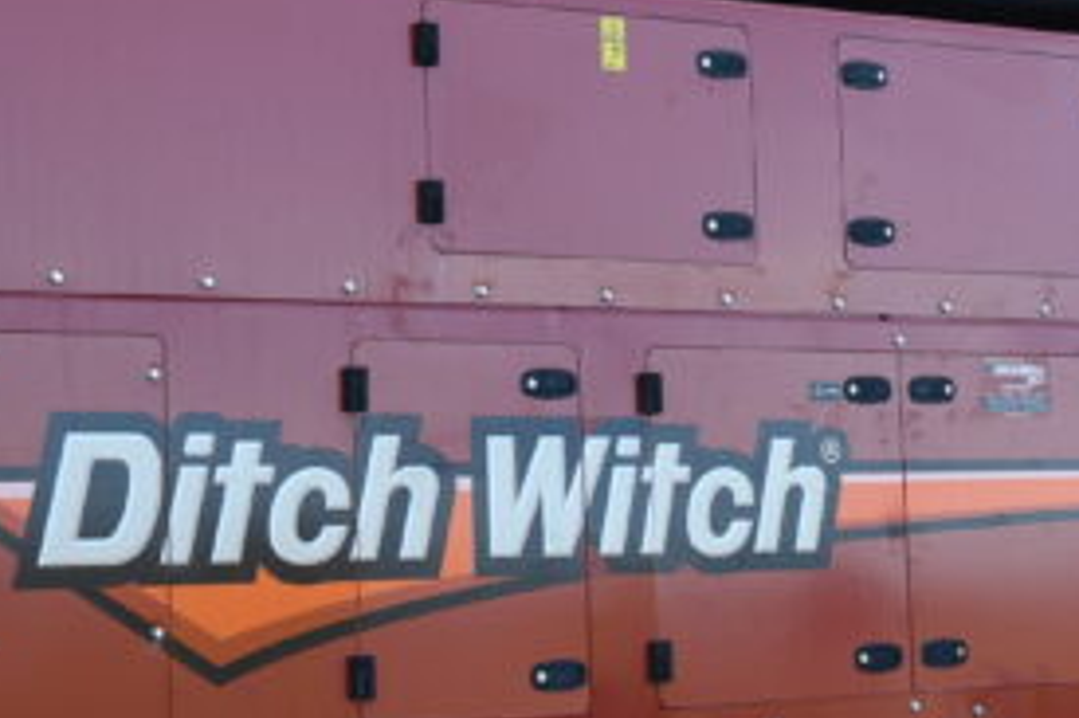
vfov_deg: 11.1
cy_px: 277
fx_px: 3684
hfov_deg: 16.3
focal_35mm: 123
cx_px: 1099
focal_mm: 22
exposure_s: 1/125
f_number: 6.3
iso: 160
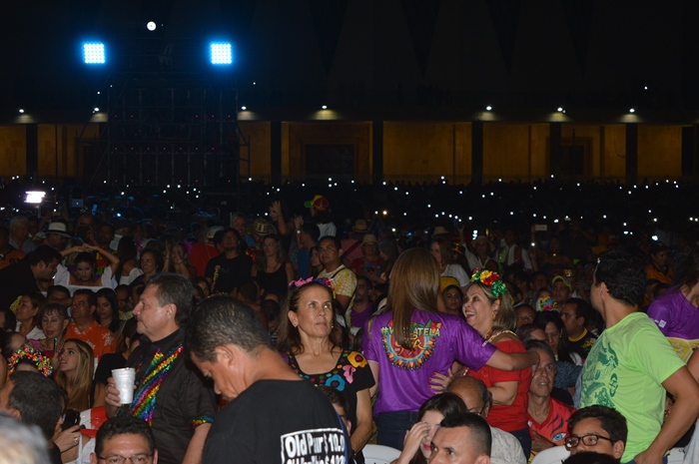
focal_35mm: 82
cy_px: 232
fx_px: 1600
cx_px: 350
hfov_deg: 24.6
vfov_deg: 16.5
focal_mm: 55
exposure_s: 1/100
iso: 400
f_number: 5.6
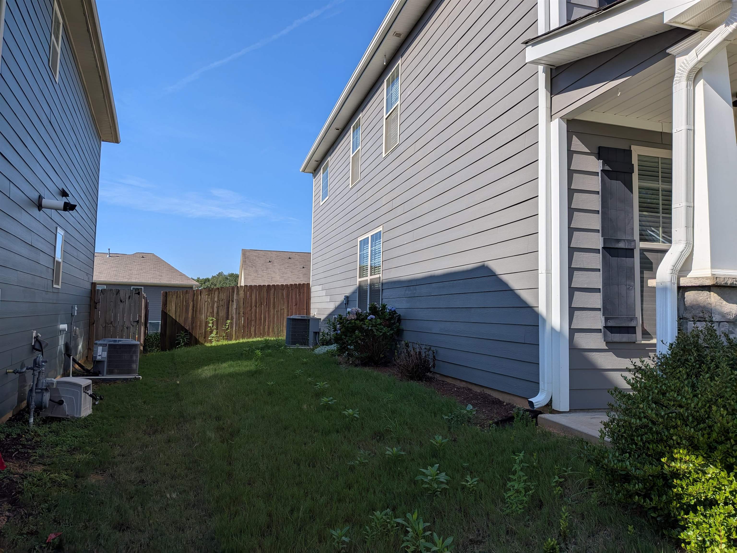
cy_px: 276
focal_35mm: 24
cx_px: 368
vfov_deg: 56.8
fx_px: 511
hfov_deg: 71.6
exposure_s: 1/2037
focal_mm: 4.53
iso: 25
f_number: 1.7
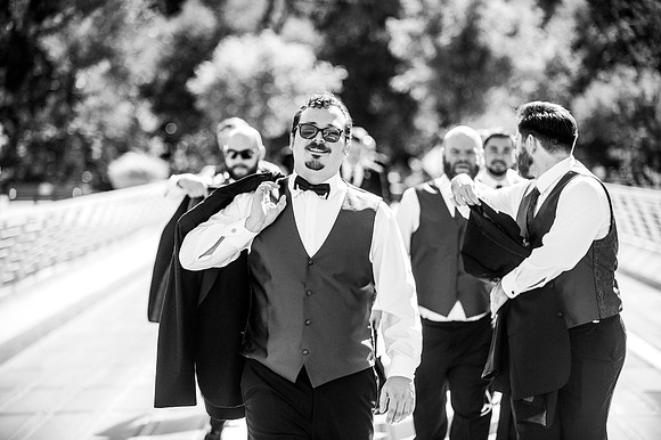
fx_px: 2202
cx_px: 330
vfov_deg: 11.4
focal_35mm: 120
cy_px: 220
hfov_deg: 17.1
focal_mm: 120
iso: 2000
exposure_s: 1/8000
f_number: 2.8
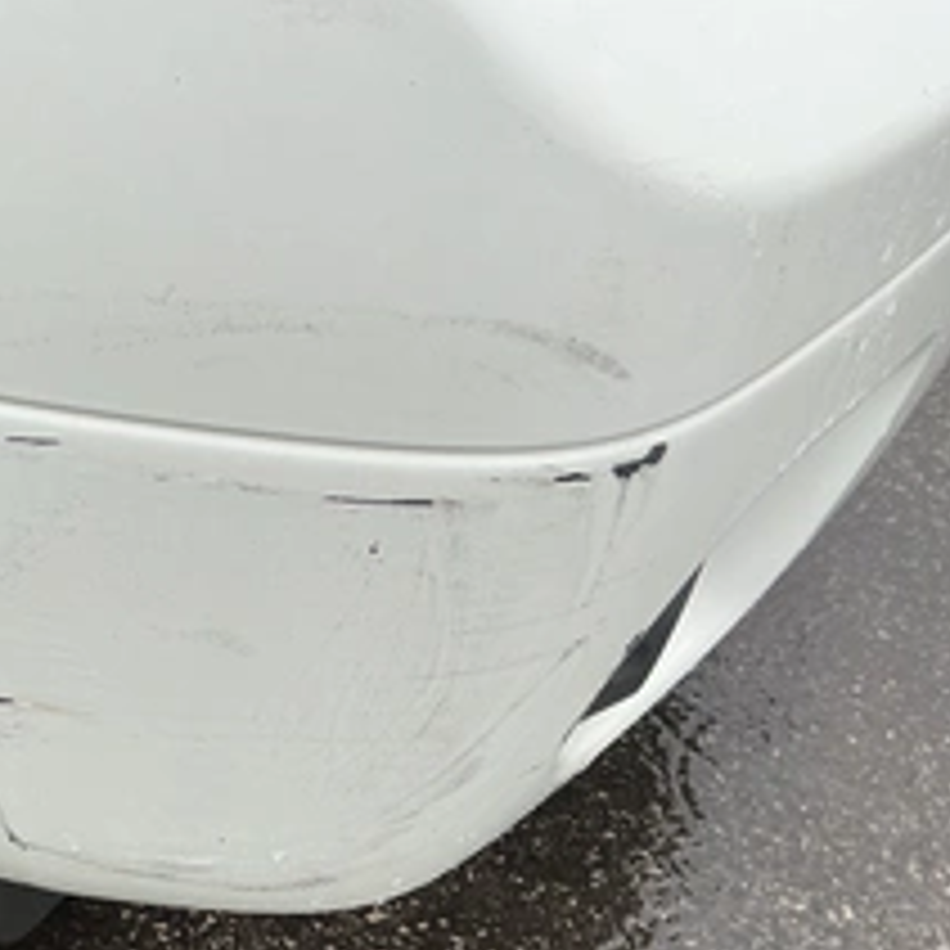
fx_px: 1459
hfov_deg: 34.5
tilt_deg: -49.2
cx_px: 140
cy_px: 671
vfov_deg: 35.5
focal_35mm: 47
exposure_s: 1/122
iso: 50
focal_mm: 3
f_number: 1.8
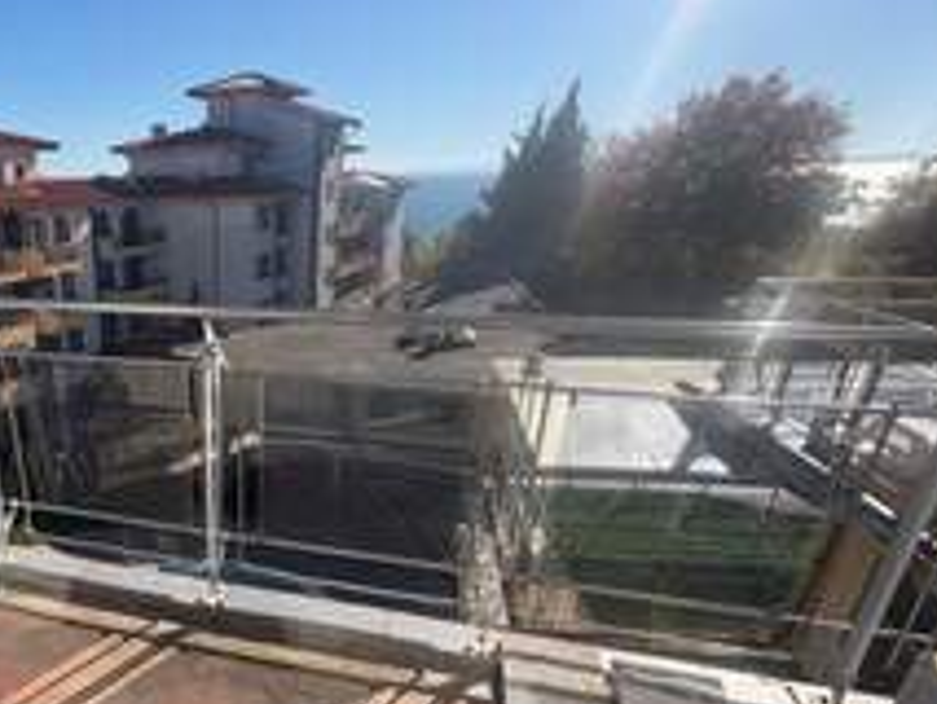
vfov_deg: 53.6
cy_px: 482
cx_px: 220
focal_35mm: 25
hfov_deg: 64.6
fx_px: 677
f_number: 2.2
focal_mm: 2.22
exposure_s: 1/770
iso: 20
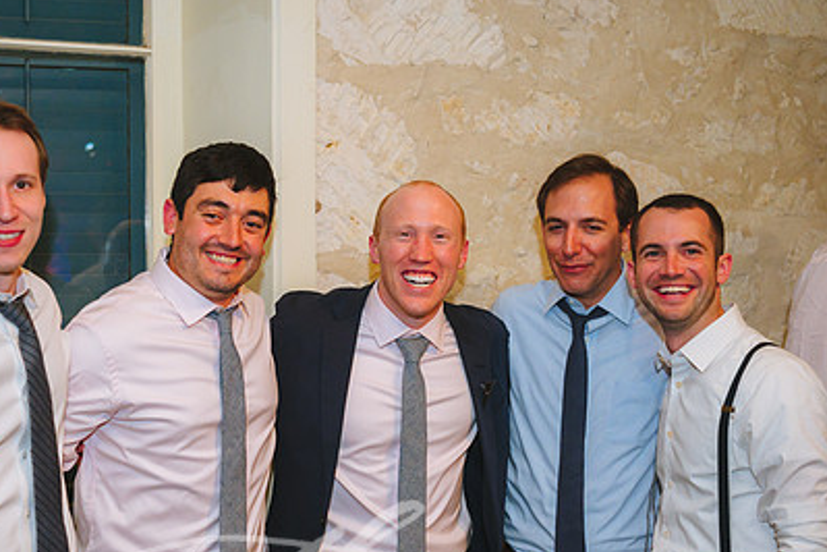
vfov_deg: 22.1
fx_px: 1401
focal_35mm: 61
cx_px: 305
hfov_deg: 32.7
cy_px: 384
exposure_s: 1/80
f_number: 2.8
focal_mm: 42
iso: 2000
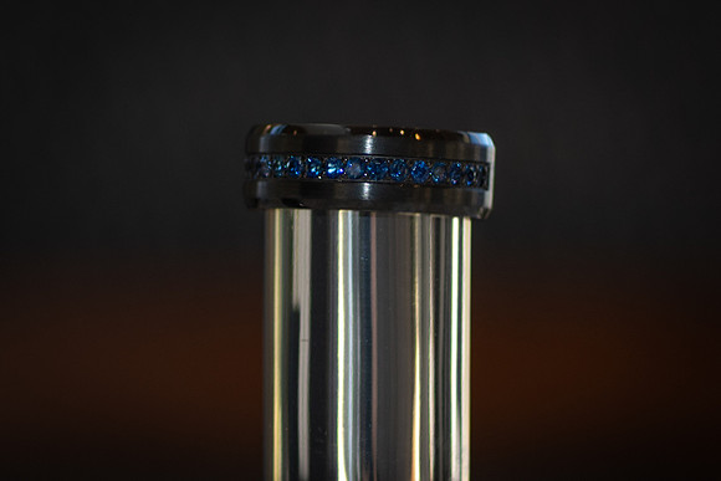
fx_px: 7733
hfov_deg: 5.3
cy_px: 830
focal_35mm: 386
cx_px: -78
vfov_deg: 3.5
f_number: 4.5
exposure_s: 1/125
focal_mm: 100
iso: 100
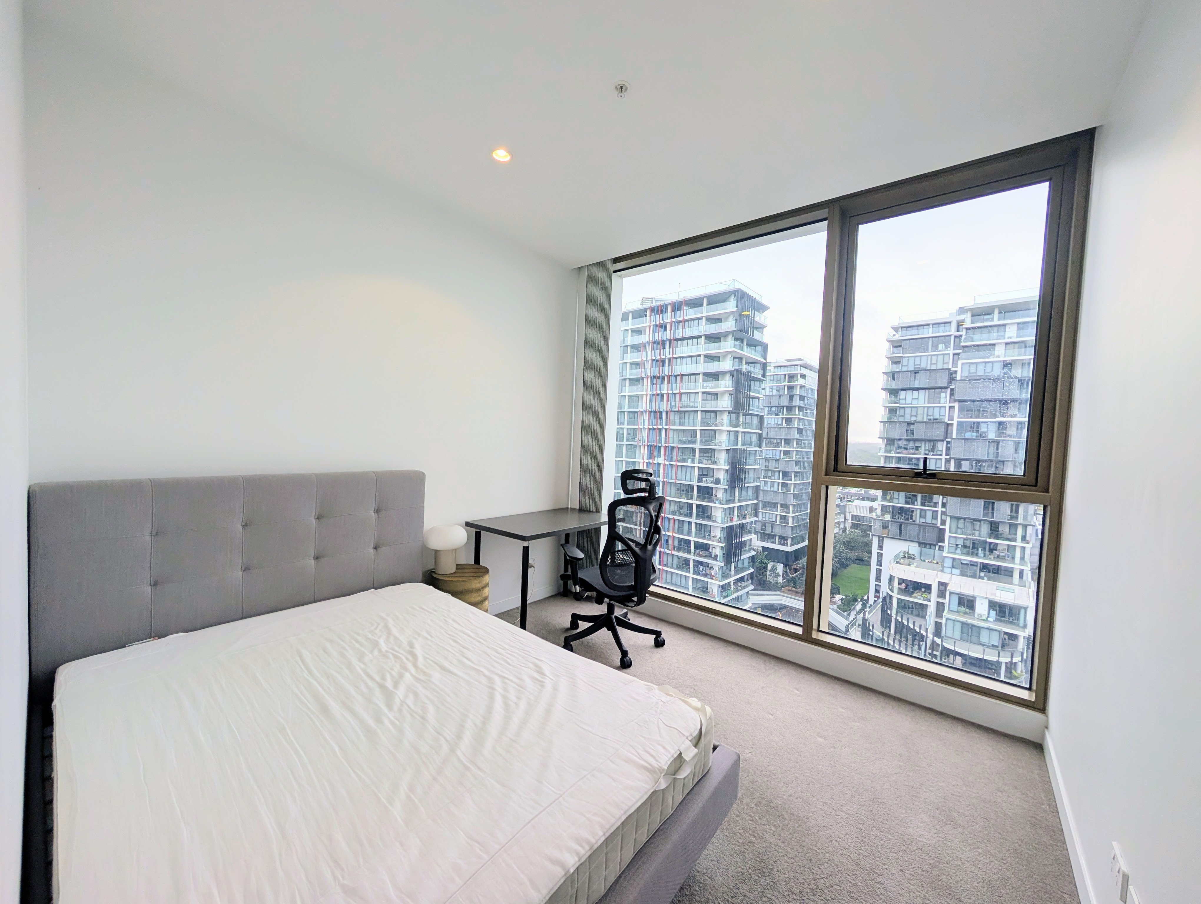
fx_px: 417
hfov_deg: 110.5
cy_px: 452
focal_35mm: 12
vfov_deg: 94.6
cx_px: 600
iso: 53
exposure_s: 1/943
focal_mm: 2.02
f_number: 1.7
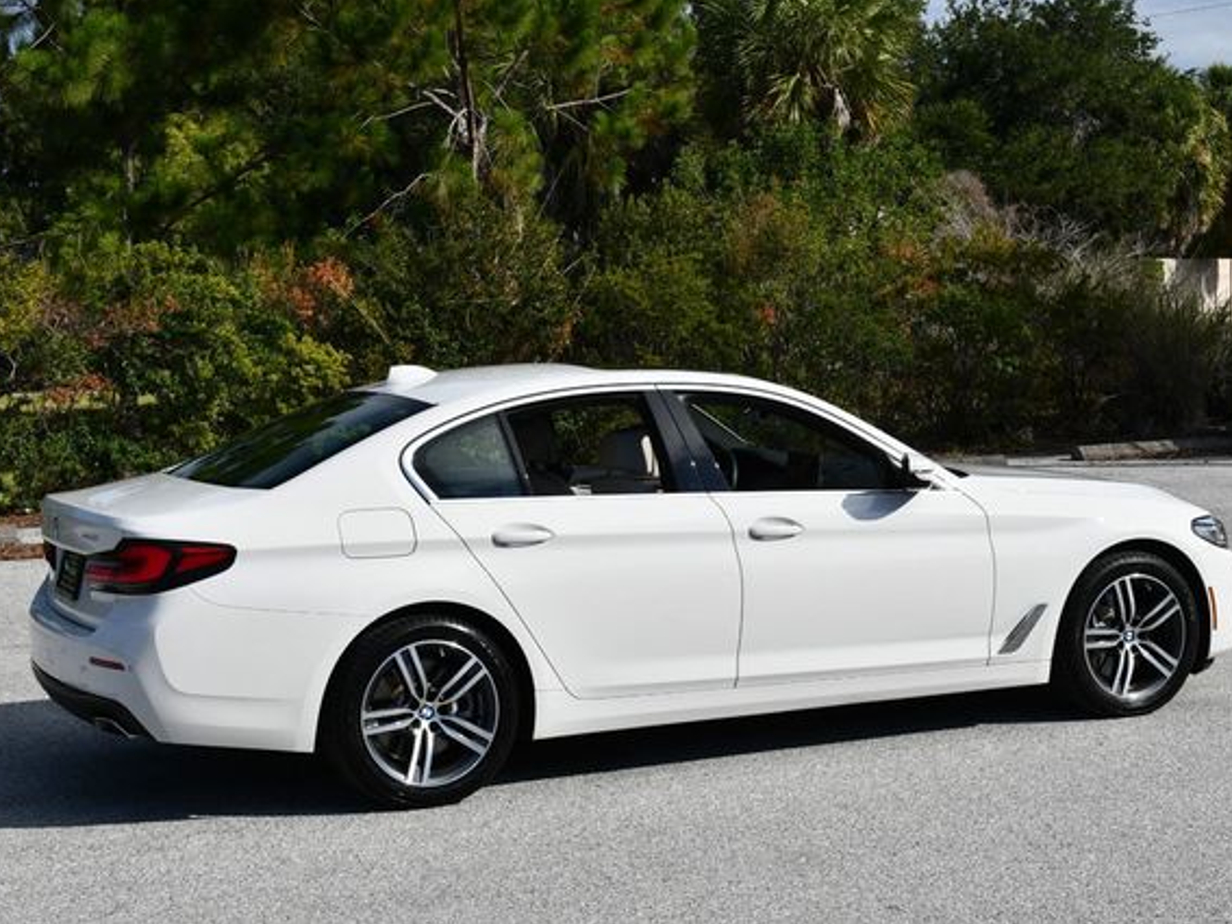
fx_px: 2242
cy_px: 461
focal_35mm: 63
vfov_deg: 23.3
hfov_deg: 30.7
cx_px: 634
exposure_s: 1/320
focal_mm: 29
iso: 100
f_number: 9
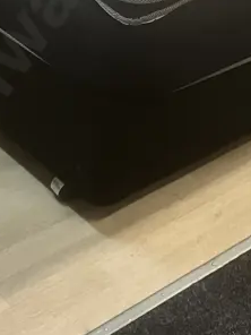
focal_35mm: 97
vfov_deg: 19.0
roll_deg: -8.0
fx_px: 938
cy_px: -75
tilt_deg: -21.0
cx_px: 110
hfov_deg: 15.2
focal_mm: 3.99
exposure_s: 1/50
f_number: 1.8
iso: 125
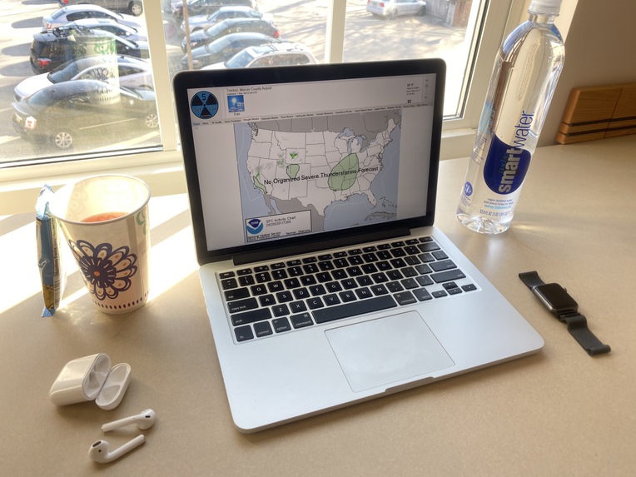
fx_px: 478
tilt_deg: -34.2
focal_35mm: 26
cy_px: 238
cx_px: 318
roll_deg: -3.5
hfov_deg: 67.3
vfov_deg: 53.1
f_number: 1.8
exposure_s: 1/122
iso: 64
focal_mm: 4.25
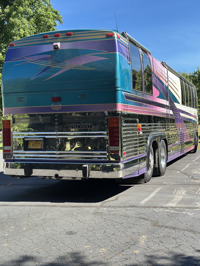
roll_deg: +4.4
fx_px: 370
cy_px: 133
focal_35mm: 48
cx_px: 100
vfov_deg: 39.7
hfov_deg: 30.3
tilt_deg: -0.3
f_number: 1.78
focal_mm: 6.86
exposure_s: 1/1497
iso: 80
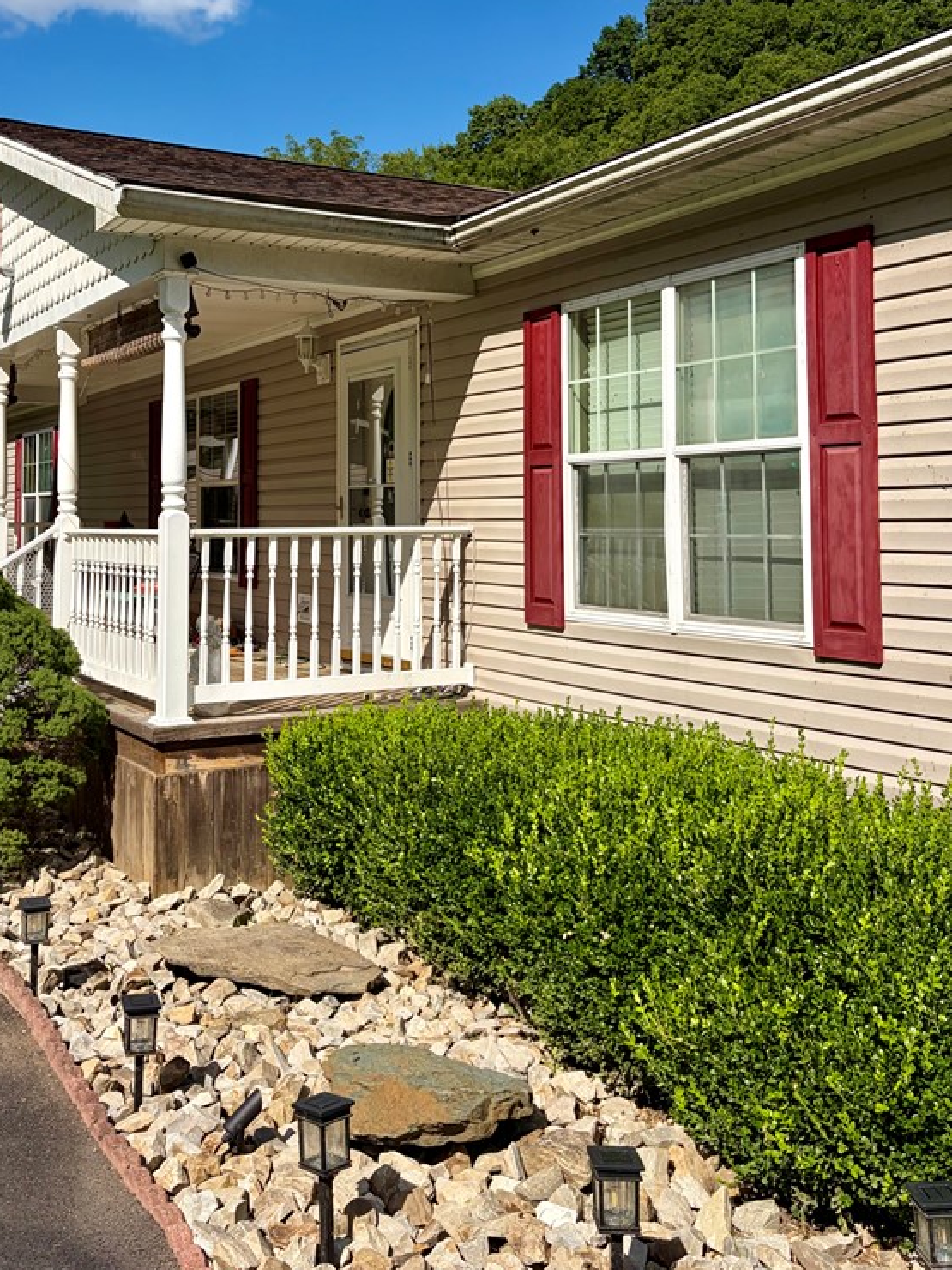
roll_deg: +0.5
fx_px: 1320
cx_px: 326
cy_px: 434
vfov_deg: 50.5
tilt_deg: +3.6
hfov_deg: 39.2
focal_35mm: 36
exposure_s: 1/6993
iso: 64
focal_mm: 5.96
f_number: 1.6
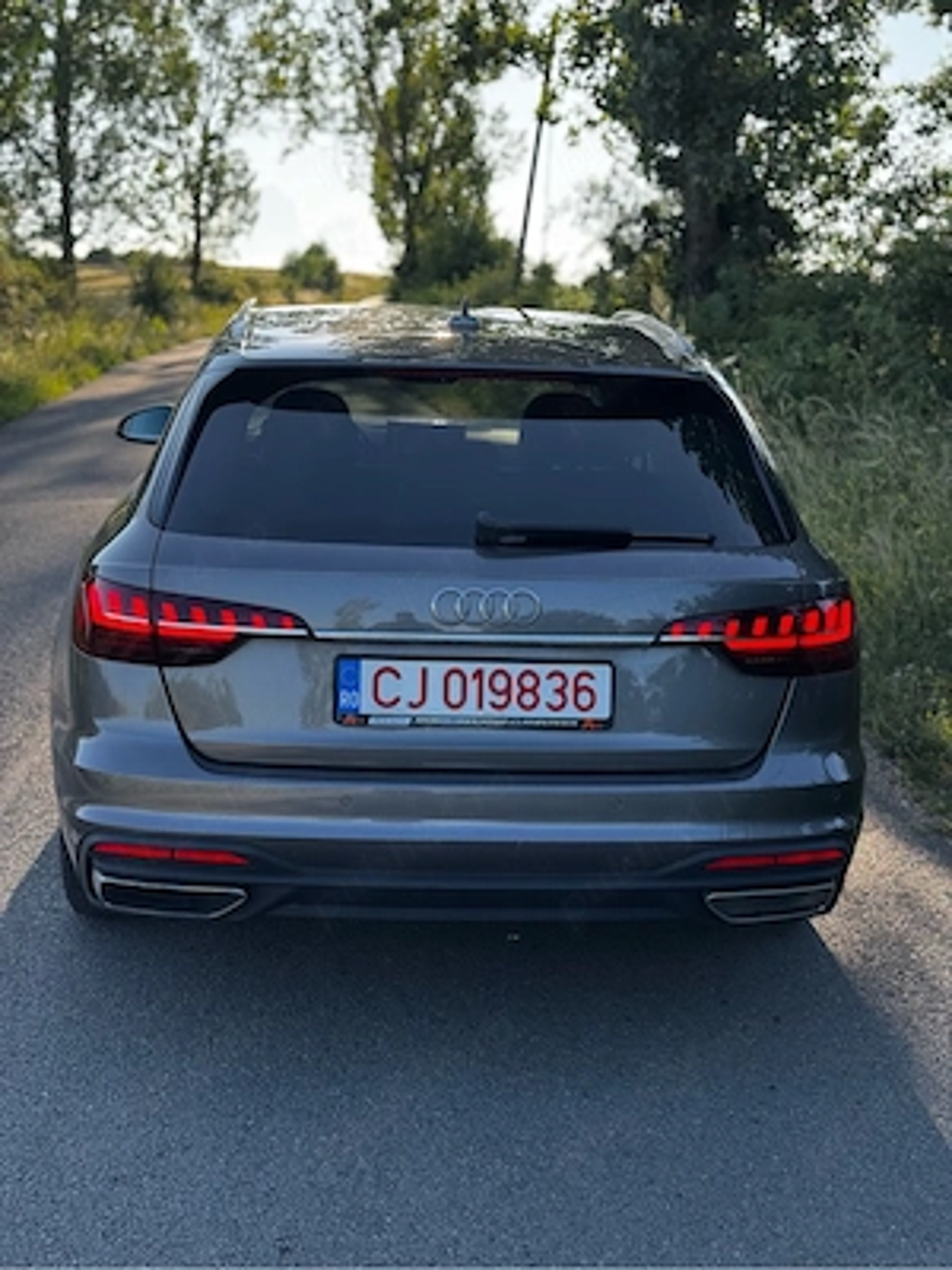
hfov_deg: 30.3
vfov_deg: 39.7
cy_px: 635
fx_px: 1760
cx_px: 476
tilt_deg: -9.4
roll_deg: +0.8
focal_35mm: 48
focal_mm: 6.76
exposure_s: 1/707
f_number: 1.78
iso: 64
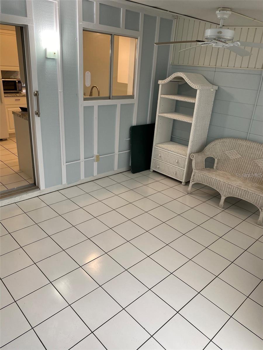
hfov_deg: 53.1
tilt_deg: -23.5
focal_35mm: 26
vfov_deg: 67.3
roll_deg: -4.7
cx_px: 132
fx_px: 263
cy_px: 175
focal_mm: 4.25
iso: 64
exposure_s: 1/60
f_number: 1.8
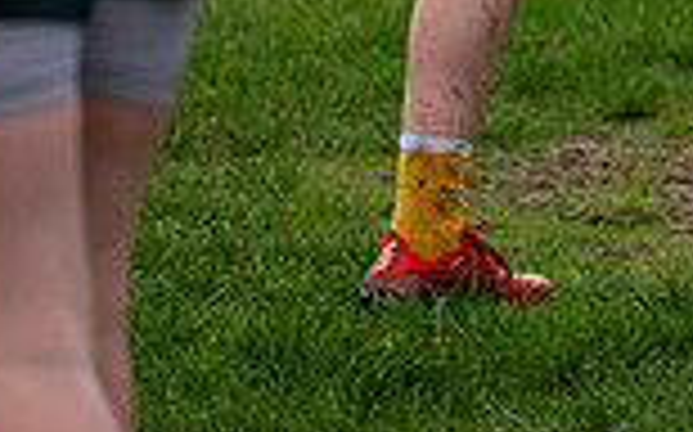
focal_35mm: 481
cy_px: -290
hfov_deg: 4.3
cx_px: 1022
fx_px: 9078
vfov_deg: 2.7
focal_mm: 125
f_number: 2.8
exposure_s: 1/640
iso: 1600
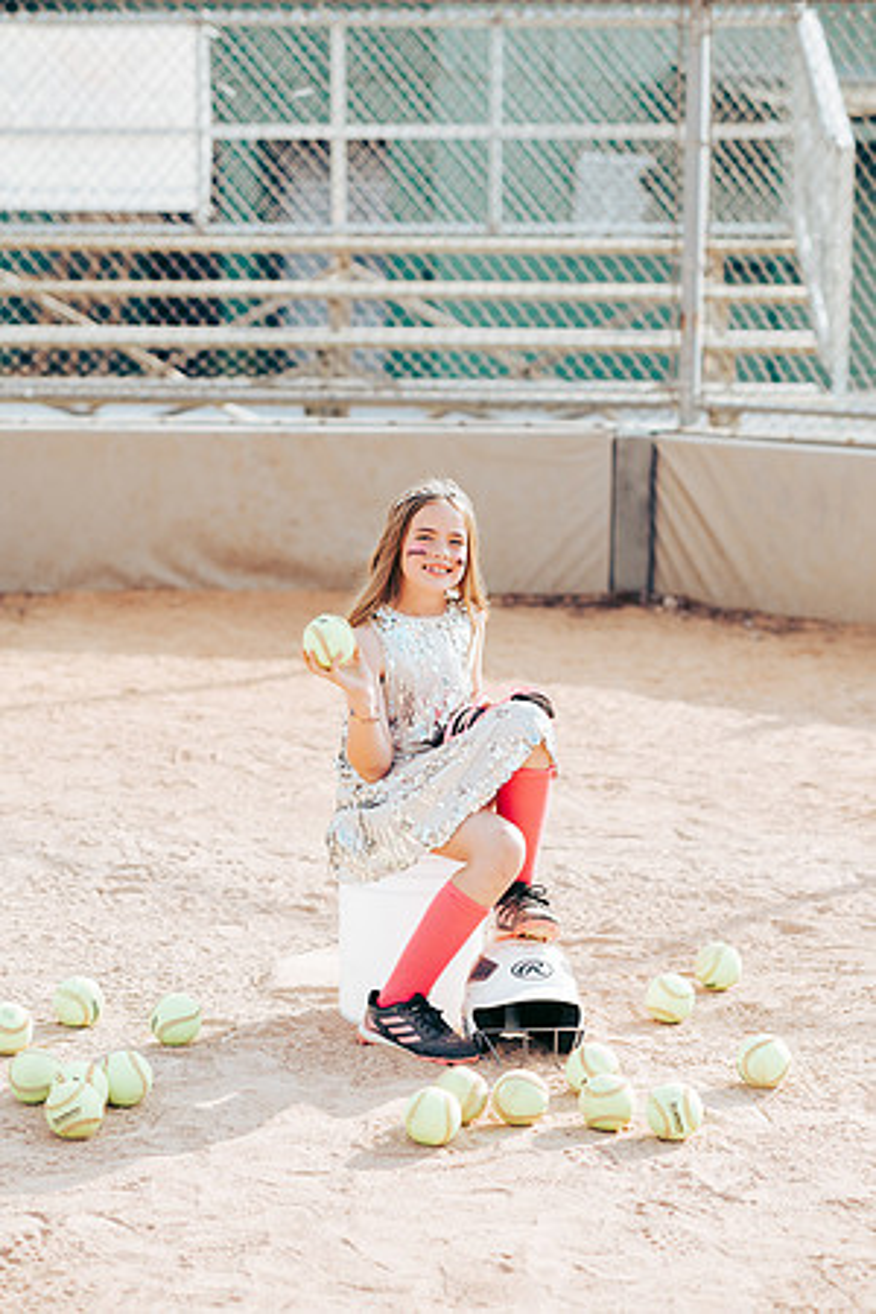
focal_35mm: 85
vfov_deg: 23.9
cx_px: 438
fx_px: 3102
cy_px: 657
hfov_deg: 16.1
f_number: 2.8
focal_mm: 85
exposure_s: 1/800
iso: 160
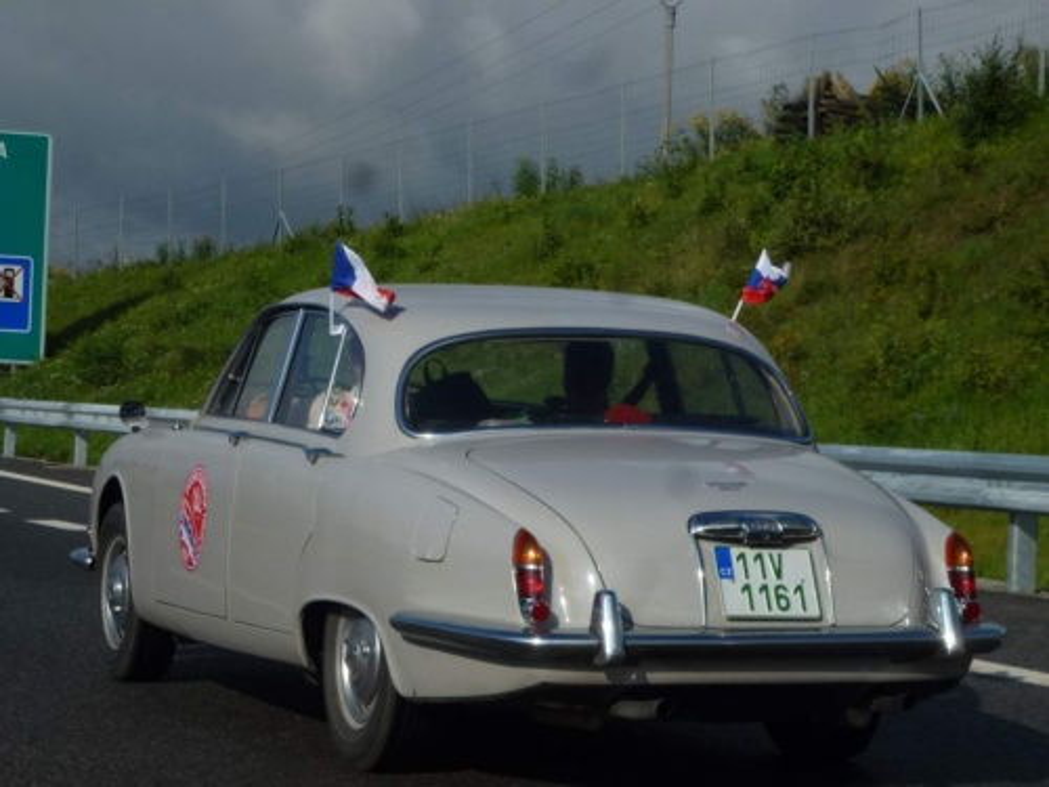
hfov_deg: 18.9
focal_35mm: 104
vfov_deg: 14.2
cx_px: 524
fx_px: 3152
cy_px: 394
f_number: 5
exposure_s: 1/1300
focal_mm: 18.7
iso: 100
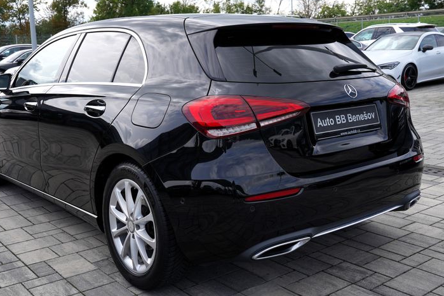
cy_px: 116
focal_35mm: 41
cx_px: 205
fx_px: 506
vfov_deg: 32.5
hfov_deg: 47.4
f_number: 7.1
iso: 100
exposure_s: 1/200
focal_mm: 28
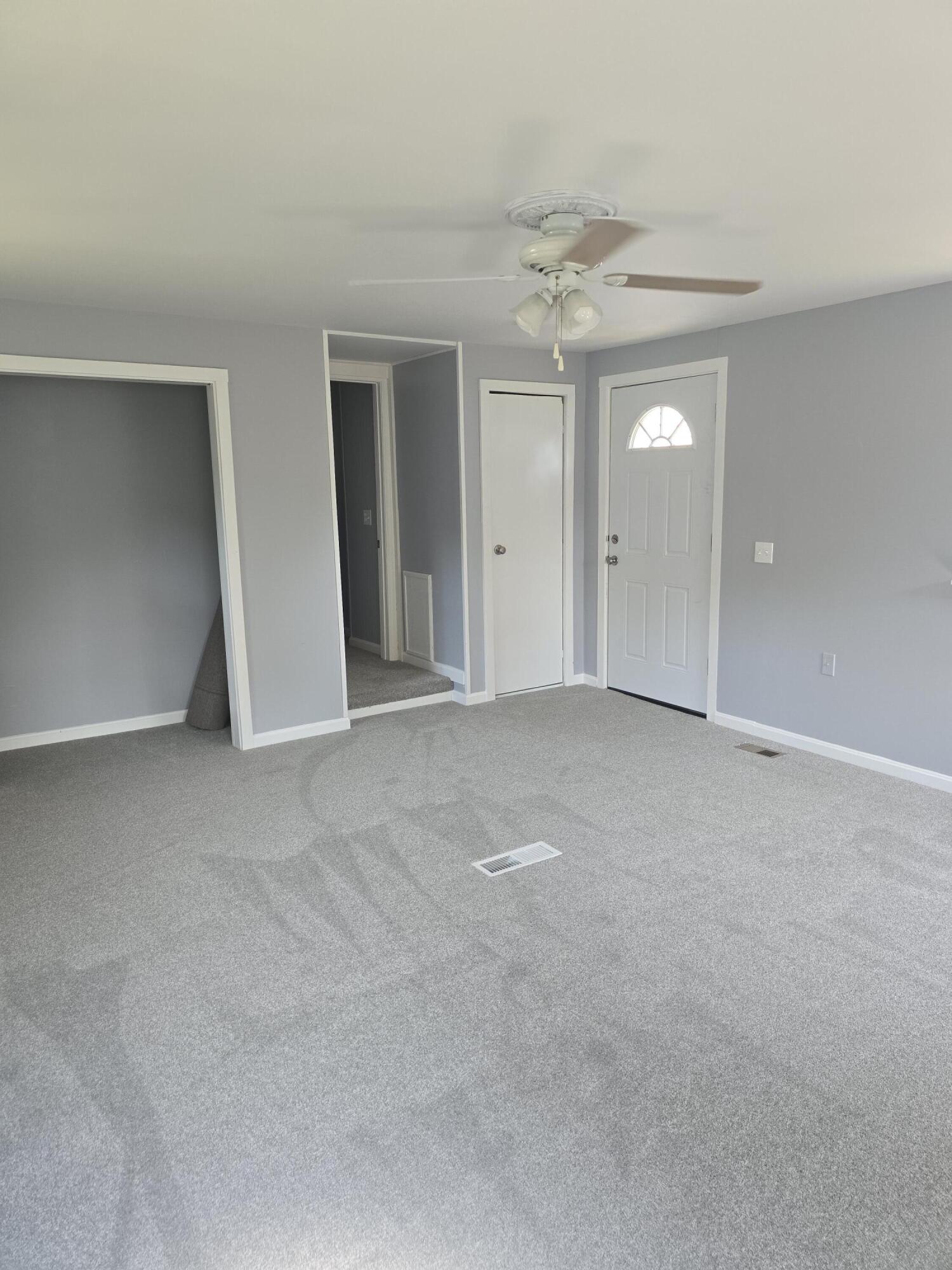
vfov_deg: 73.9
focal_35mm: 23
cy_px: 635
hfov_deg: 58.9
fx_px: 843
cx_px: 476
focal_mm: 6.3
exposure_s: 1/180
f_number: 1.7
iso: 125
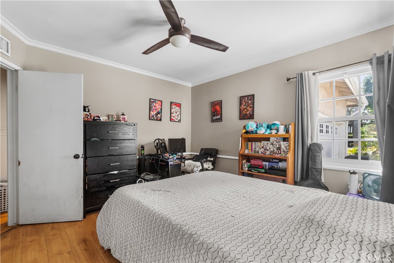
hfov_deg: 100.4
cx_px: 197
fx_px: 164
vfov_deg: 77.3
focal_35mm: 15
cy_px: 132
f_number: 7.1
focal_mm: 10
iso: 320
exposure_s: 1/4
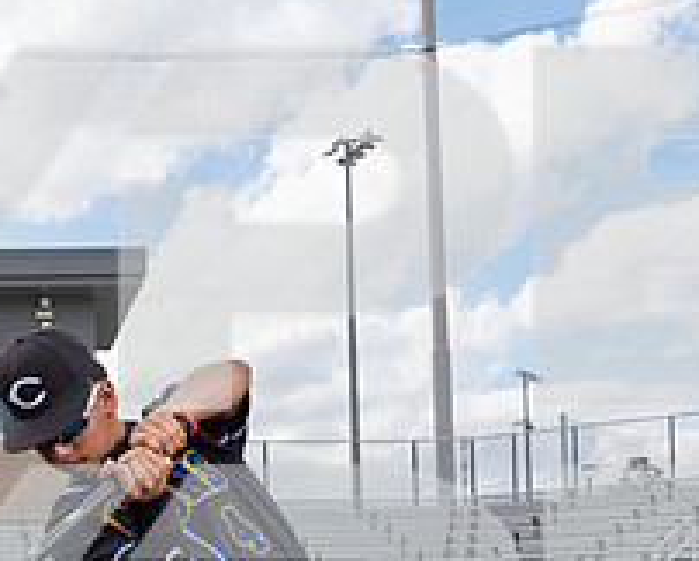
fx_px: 1615
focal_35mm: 78
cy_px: 649
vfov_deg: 18.8
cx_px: 62
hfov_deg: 23.7
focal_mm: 29
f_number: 8
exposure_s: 1/250
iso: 100
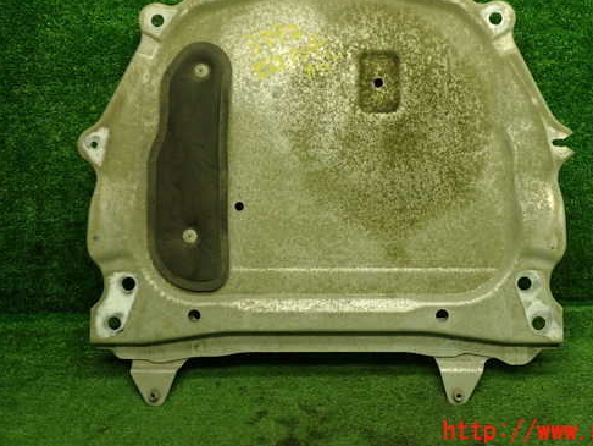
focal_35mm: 37
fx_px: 634
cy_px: 172
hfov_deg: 49.8
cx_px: 353
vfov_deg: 38.5
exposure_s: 1/60
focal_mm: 5.4
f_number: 2.3
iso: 160
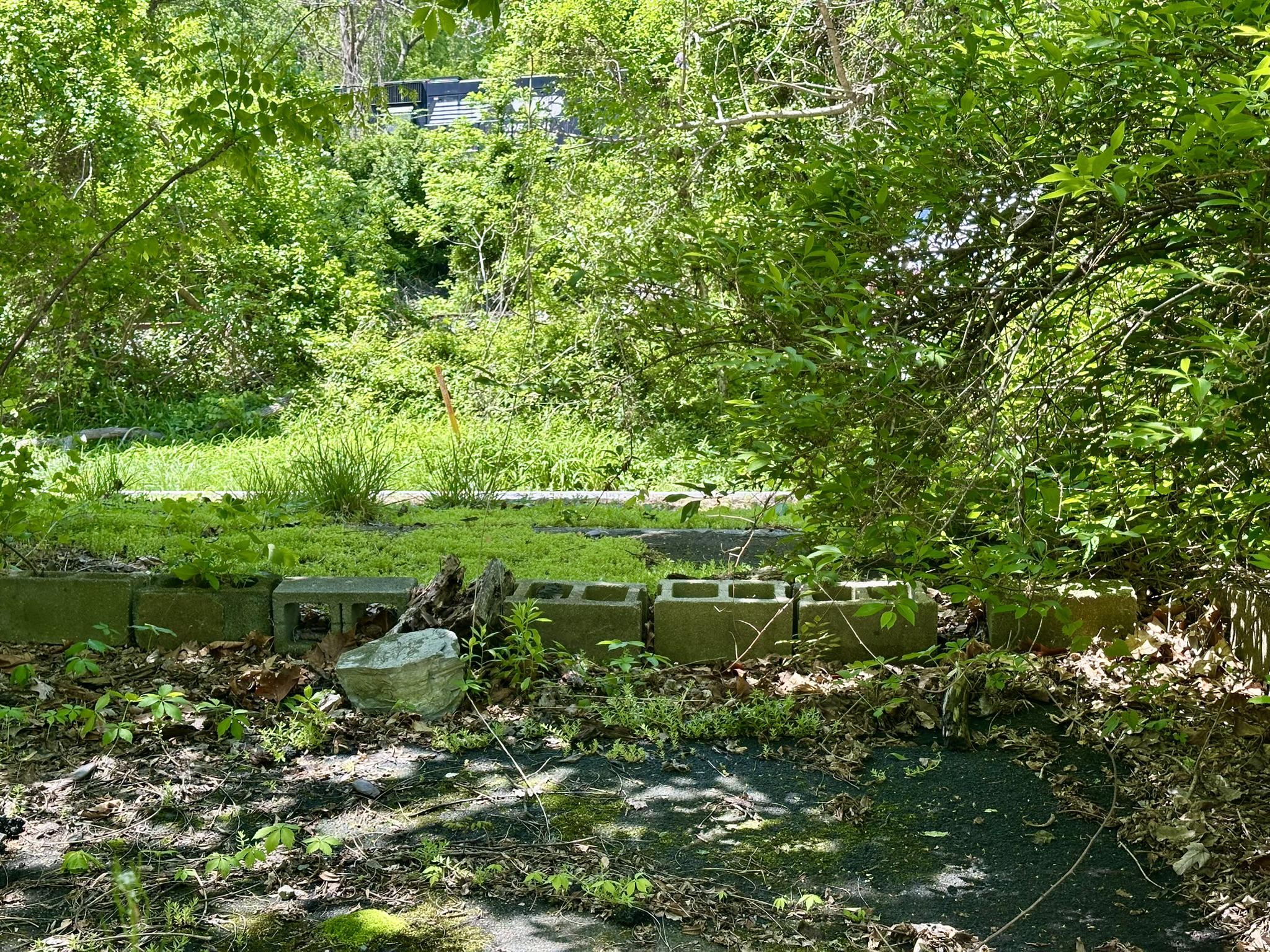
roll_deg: +0.0
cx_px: 635
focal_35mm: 48
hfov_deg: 39.7
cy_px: 476
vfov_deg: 30.3
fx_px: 1761
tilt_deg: +1.9
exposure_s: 1/496
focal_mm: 6.86
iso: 64
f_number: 1.78
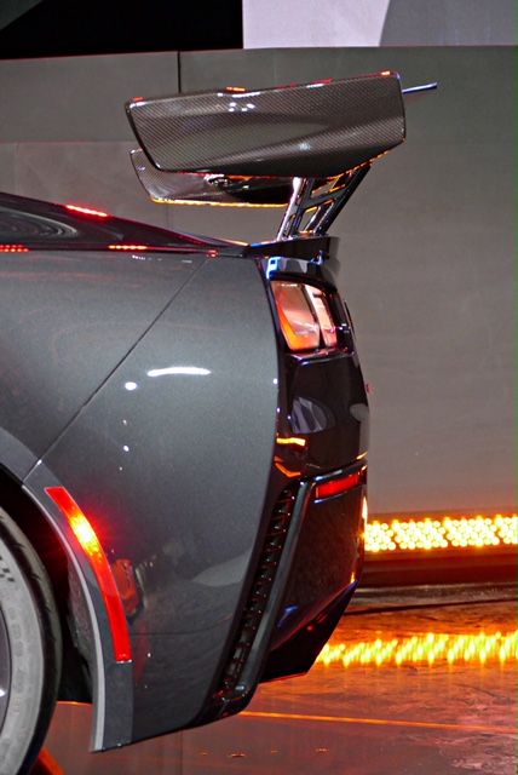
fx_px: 2993
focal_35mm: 139
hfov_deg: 9.9
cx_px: 259
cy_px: 388
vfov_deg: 14.7
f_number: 3.9
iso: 1600
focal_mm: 50.69
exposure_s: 1/15
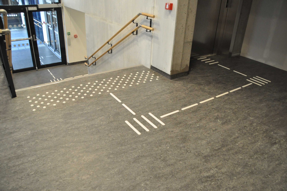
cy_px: 96
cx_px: 144
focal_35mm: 27
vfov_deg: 47.8
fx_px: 215
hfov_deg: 67.4
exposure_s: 1/80
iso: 2000
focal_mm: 18
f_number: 5.6
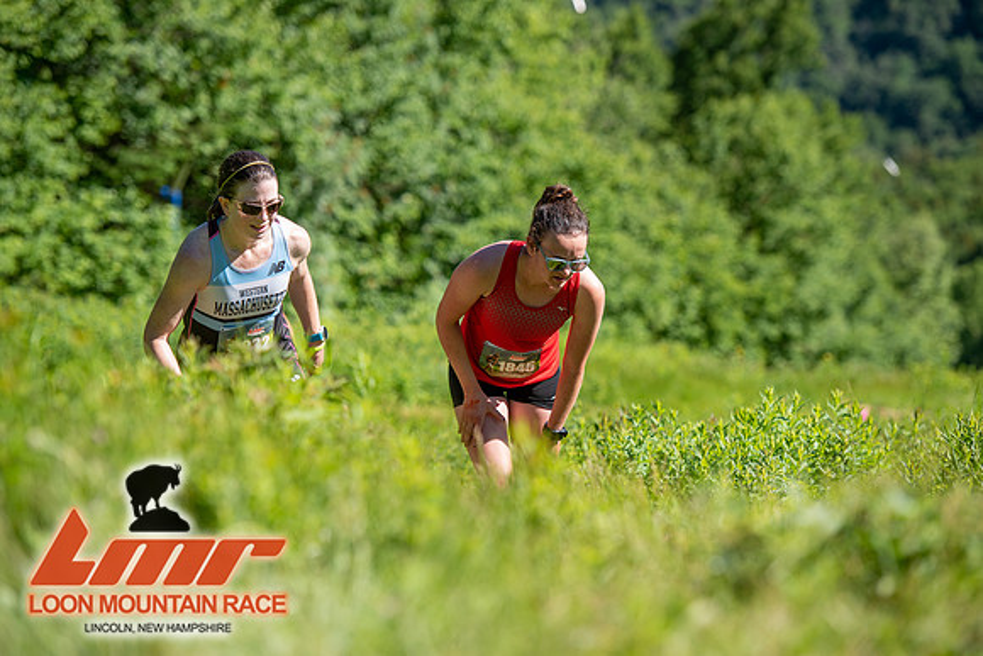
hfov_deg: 15.2
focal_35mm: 135
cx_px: 492
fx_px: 3687
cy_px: 328
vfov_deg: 10.2
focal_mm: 135
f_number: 3.5
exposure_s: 1/640
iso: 100
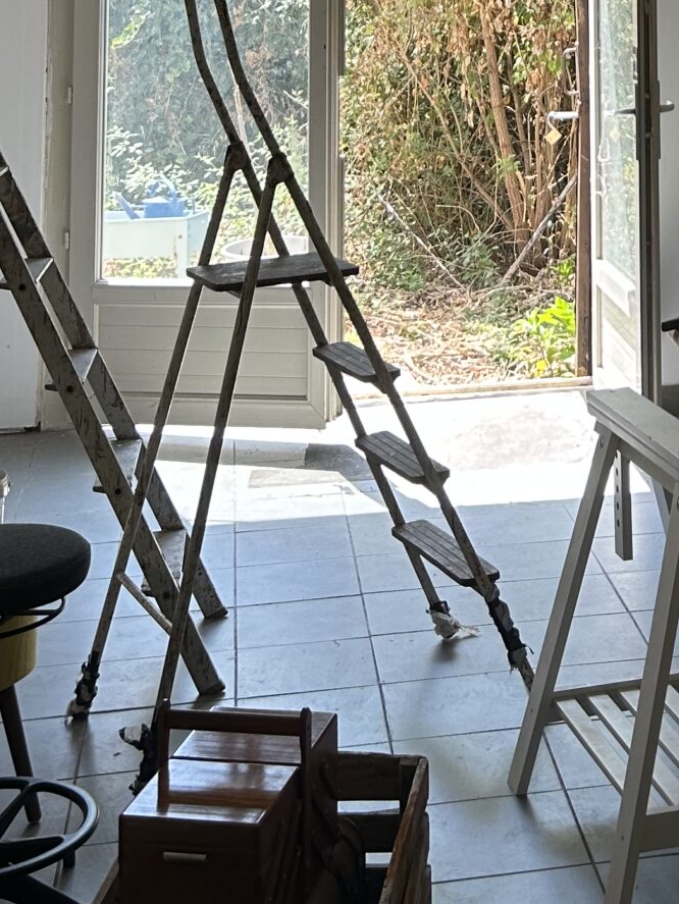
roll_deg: +1.6
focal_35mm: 75
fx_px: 1960
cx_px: 613
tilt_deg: +6.4
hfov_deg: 19.3
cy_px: -280
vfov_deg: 23.0
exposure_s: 1/247
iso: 40
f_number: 1.5
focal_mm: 5.7
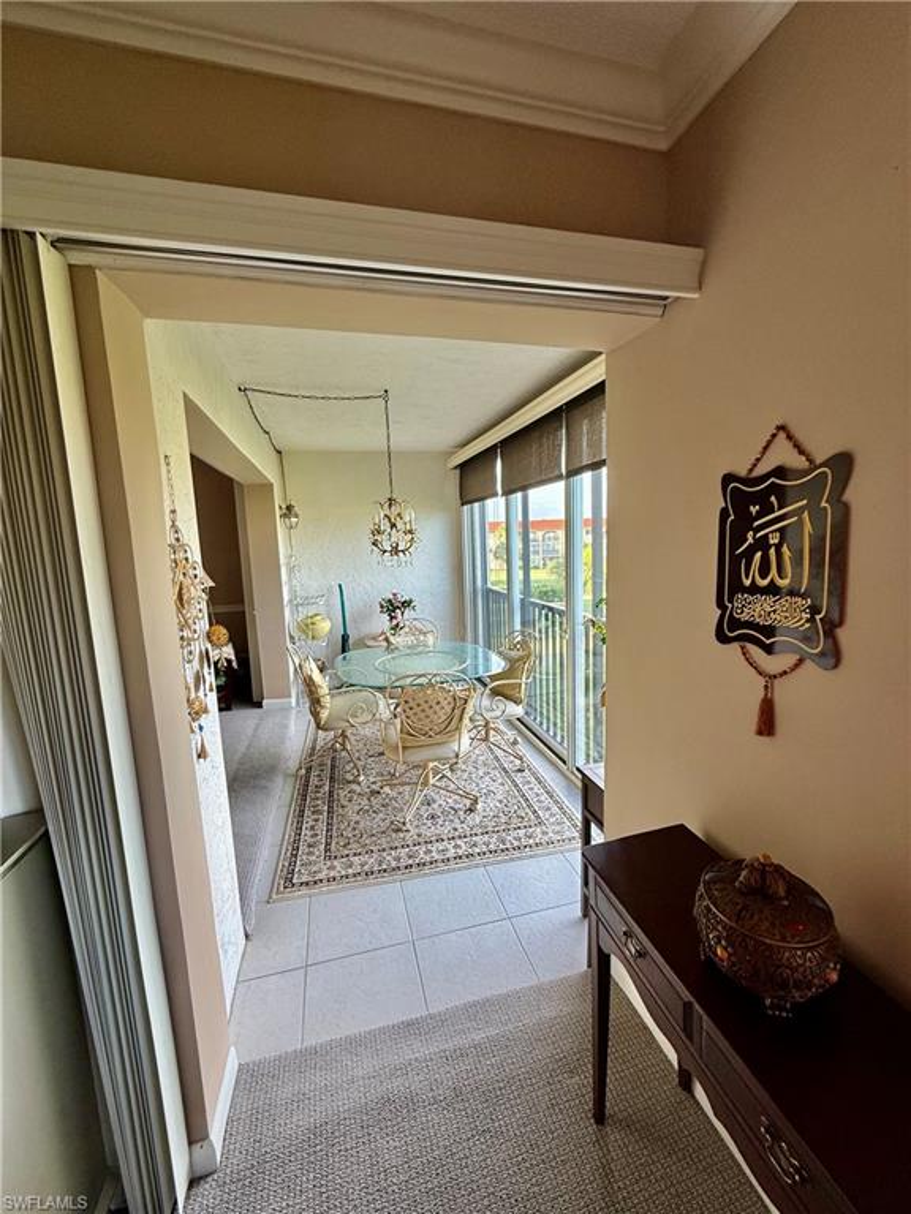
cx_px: 456
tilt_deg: -6.1
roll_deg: +2.3
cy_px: 607
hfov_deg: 85.7
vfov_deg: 102.1
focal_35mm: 14
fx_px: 491
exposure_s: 1/99
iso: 80
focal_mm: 2.22
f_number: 2.2
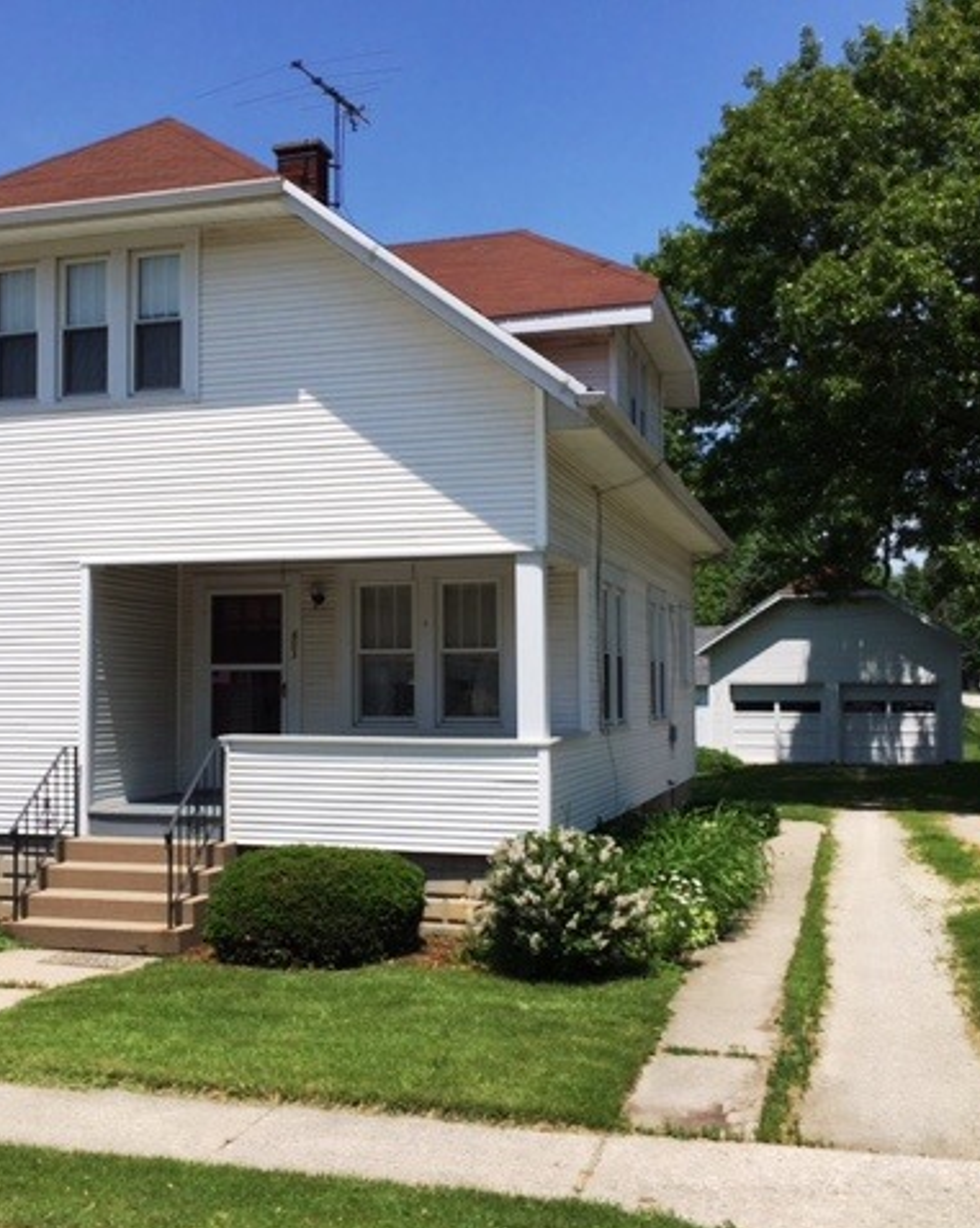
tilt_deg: +2.9
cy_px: 615
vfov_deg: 48.0
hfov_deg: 38.8
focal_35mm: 38
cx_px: 360
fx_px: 1379
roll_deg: -1.0
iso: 32
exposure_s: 1/3597
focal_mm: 4.15
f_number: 2.2
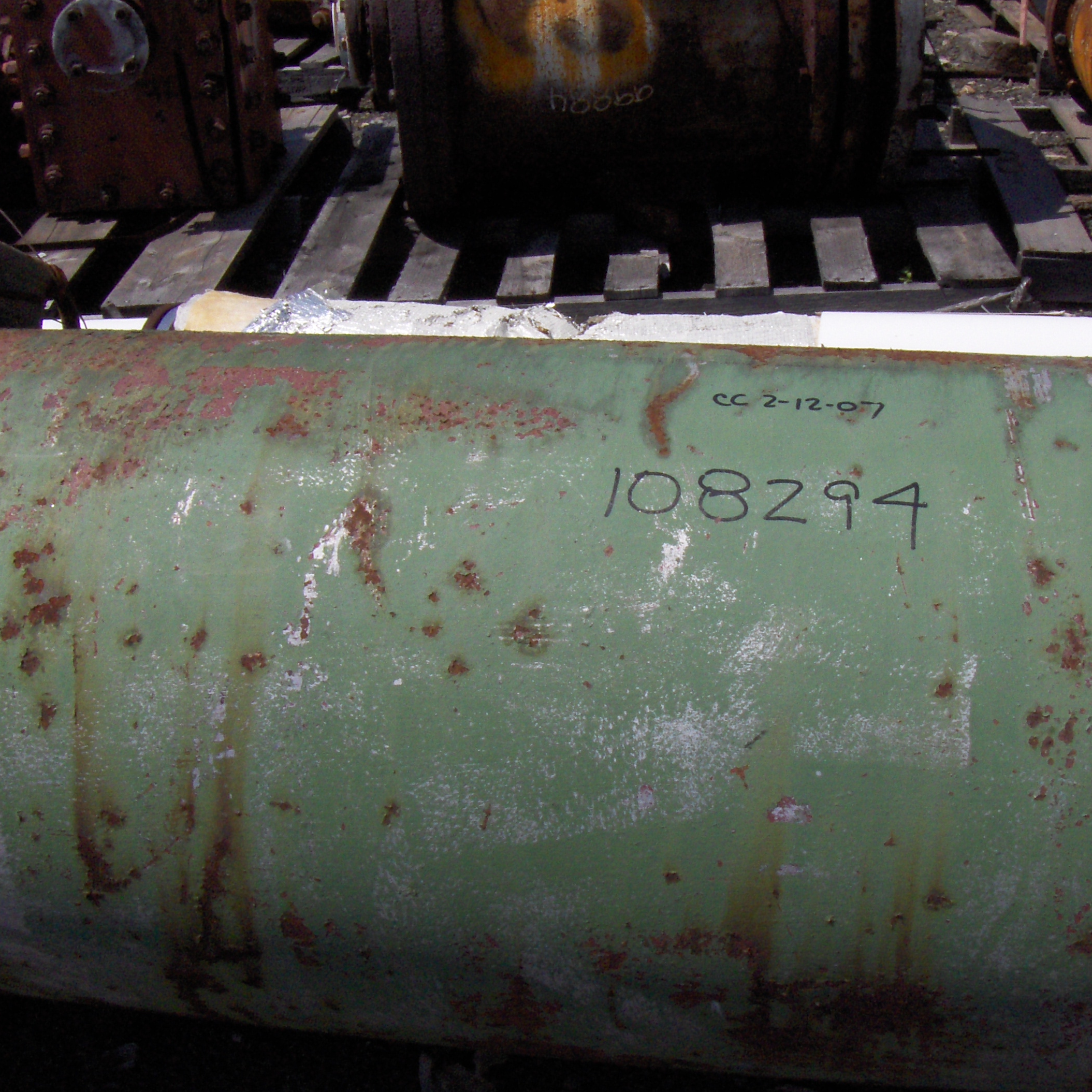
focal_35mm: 49
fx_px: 1749
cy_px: 547
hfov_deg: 34.7
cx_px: 573
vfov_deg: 34.7
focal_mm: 6.5
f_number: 7.7
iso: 100
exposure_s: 1/1031
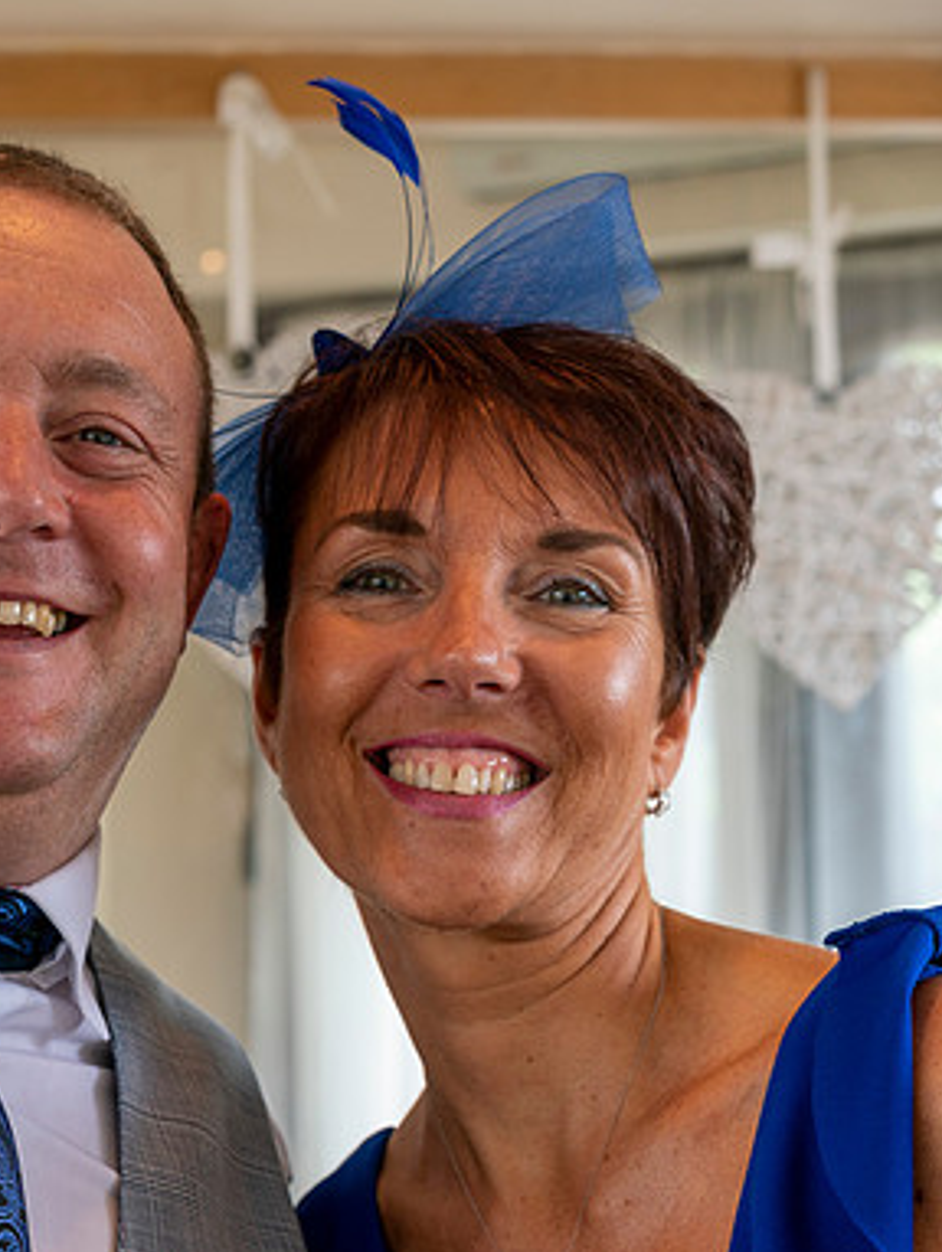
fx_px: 2898
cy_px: 626
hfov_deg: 18.1
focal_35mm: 80
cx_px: 33
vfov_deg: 24.4
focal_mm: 55
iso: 500
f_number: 5.6
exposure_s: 1/160
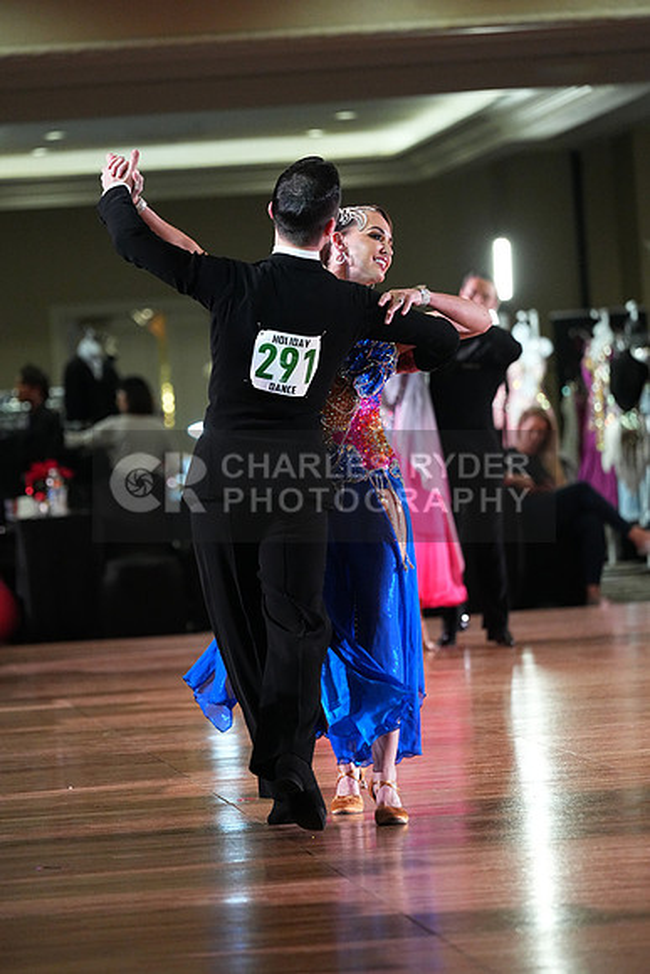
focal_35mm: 200
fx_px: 5413
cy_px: 487
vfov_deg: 10.3
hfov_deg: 6.9
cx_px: 325
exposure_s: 1/400
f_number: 4.5
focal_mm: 200
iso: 6400
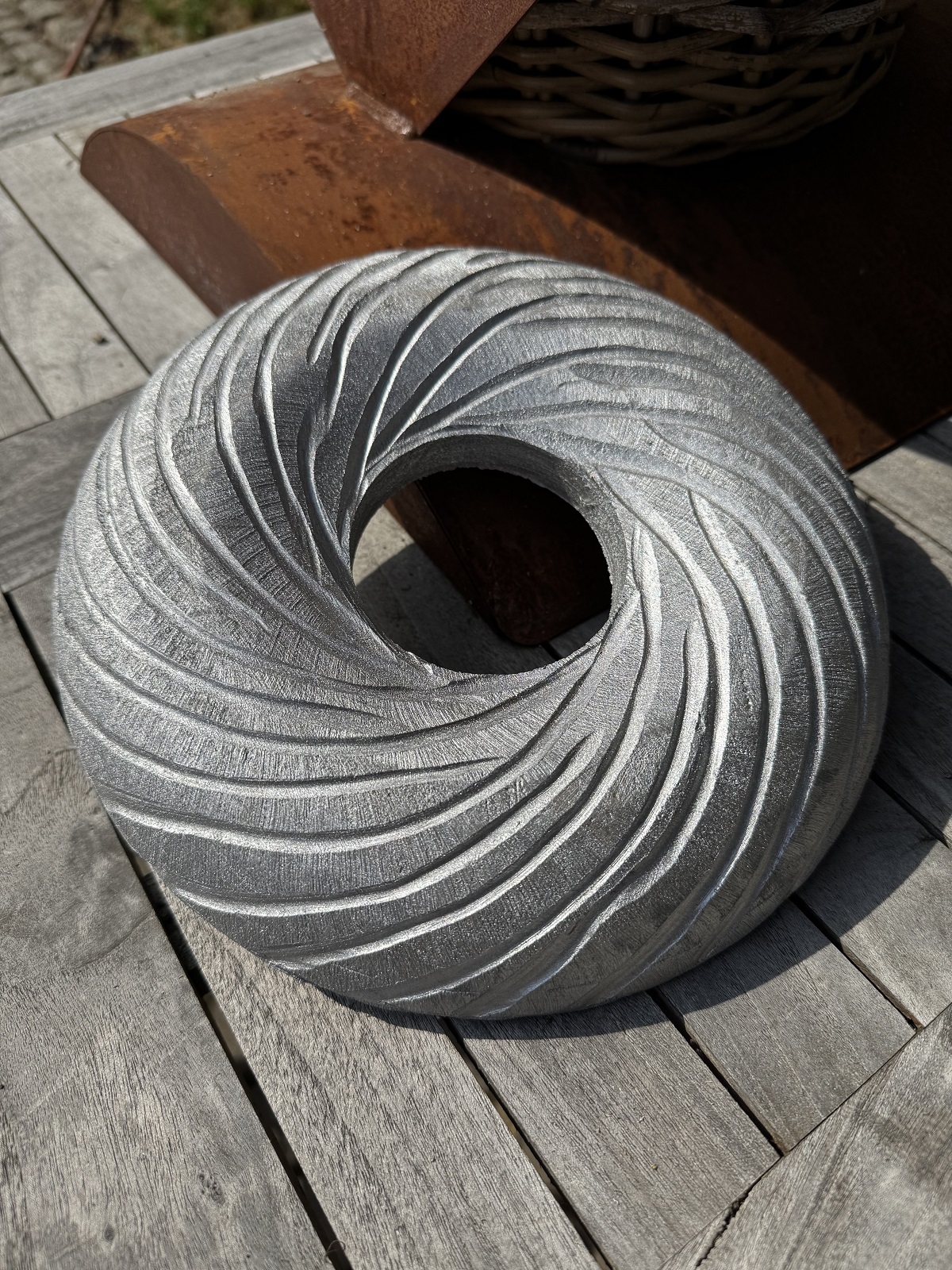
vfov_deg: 71.6
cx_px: 476
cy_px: 635
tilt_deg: -50.8
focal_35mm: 24
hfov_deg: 56.8
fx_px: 880
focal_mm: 6.76
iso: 80
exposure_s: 1/10417
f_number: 1.78
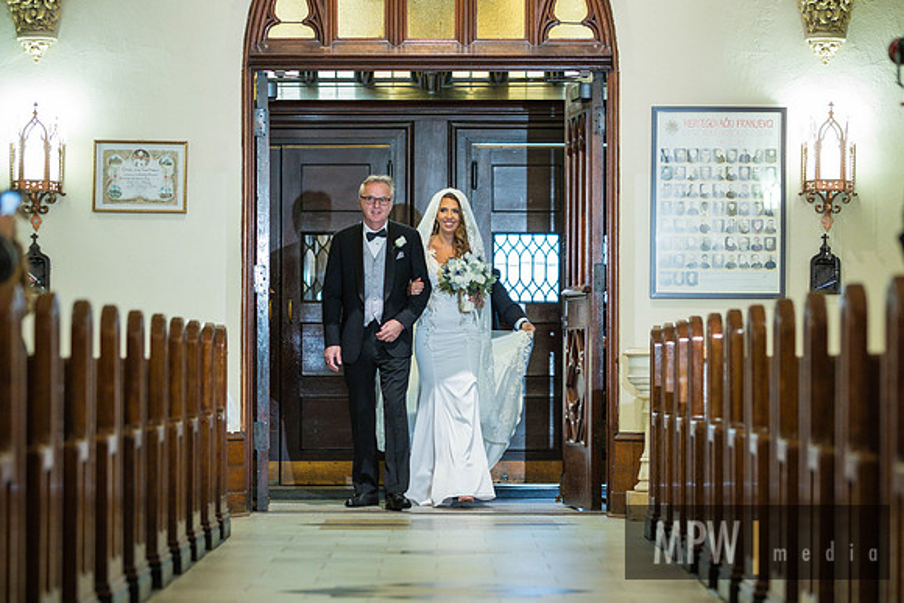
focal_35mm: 142
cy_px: 302
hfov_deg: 14.5
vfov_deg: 9.7
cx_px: 452
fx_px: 3558
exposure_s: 1/125
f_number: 2
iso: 1250
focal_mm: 90
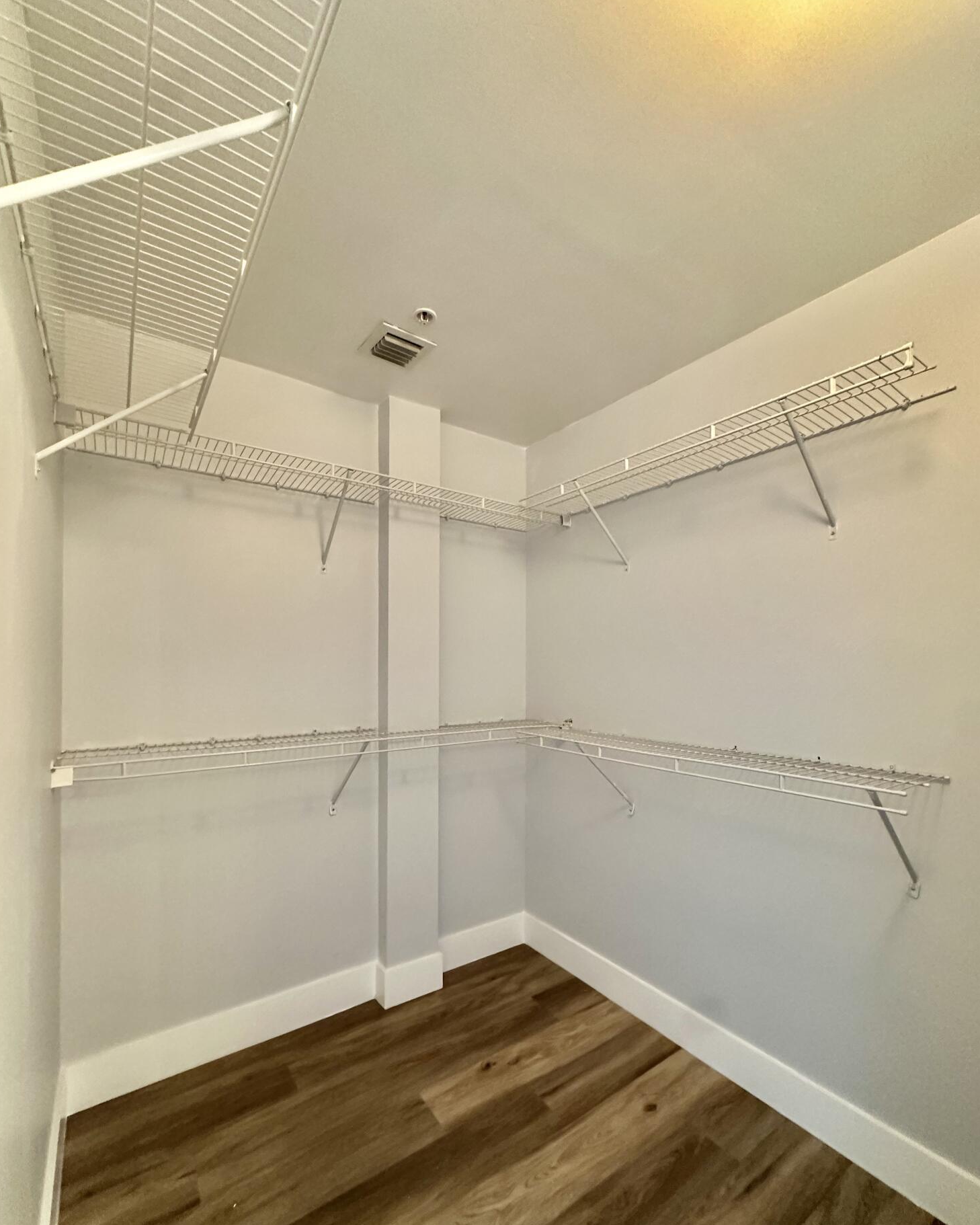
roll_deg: +0.3
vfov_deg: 96.5
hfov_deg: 84.0
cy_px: 667
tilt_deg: +1.2
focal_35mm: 15
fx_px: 544
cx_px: 486
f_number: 2.2
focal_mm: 2.22
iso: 400
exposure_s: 1/60
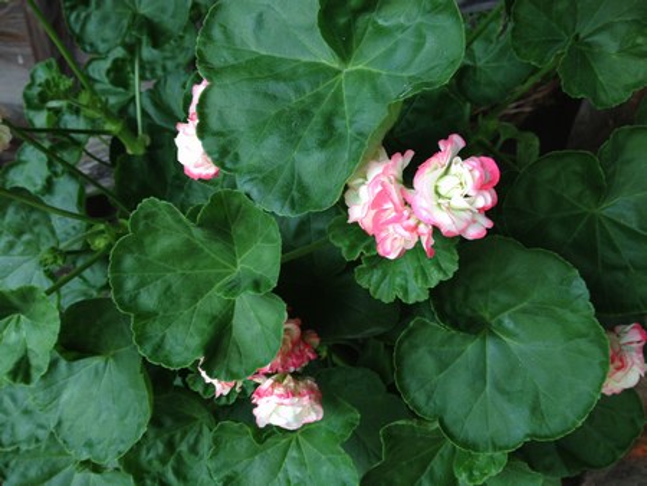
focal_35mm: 35
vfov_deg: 40.7
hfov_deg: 52.6
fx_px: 655
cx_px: 324
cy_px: 243
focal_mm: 4.28
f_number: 2.4
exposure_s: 1/120
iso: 64
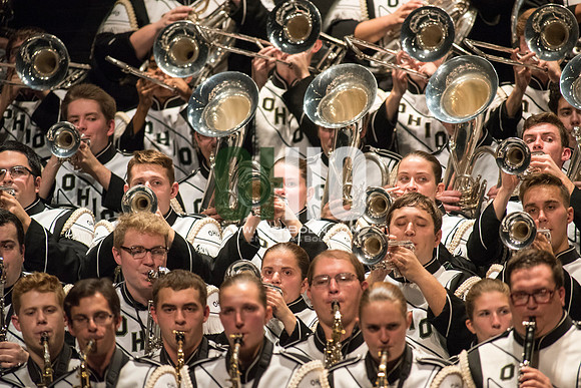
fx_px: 9685
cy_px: 194
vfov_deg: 2.3
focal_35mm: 600
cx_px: 290
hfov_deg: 3.4
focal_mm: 600
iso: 4000
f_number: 5.6
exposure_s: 1/320
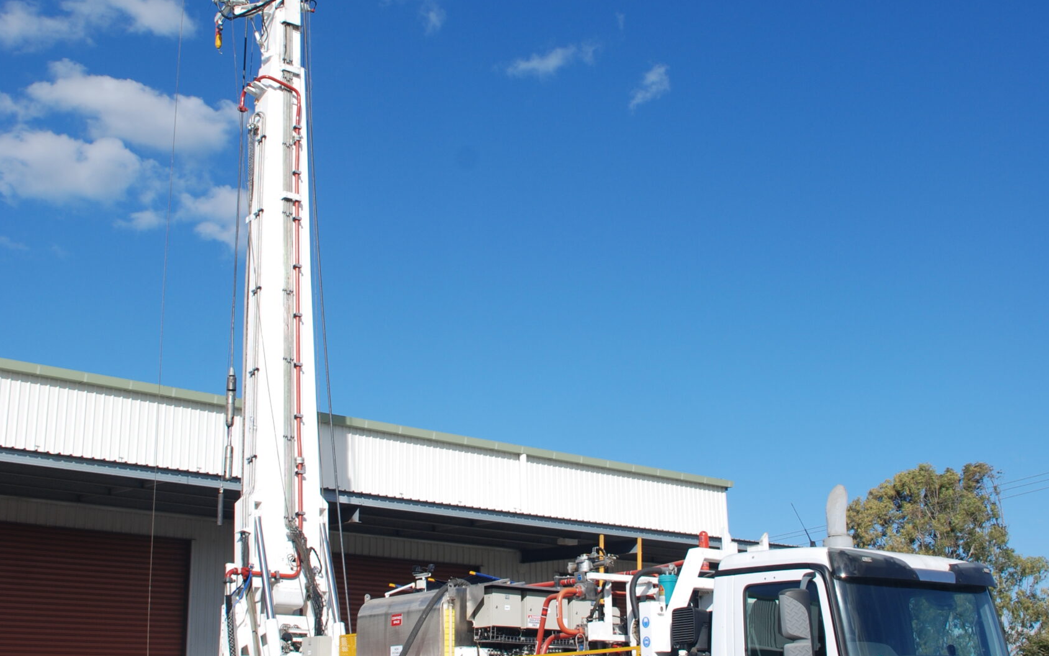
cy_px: 290
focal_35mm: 51
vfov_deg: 25.3
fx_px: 1458
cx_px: 528
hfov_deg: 39.6
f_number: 8
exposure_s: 1/250
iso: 100
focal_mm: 22
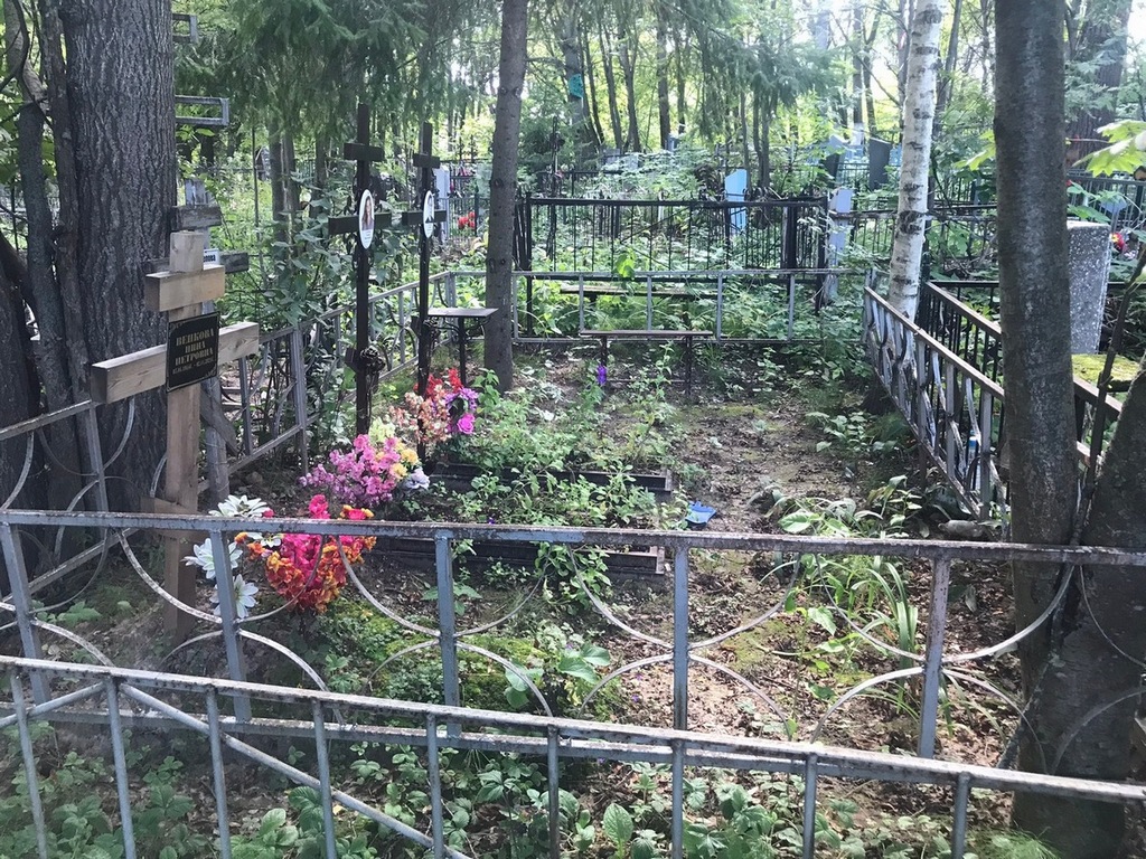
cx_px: 573
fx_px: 927
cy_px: 430
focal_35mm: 28
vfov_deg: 49.7
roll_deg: -2.3
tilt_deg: -11.3
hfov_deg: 63.4
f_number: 1.8
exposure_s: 1/33
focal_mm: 3.99
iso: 32
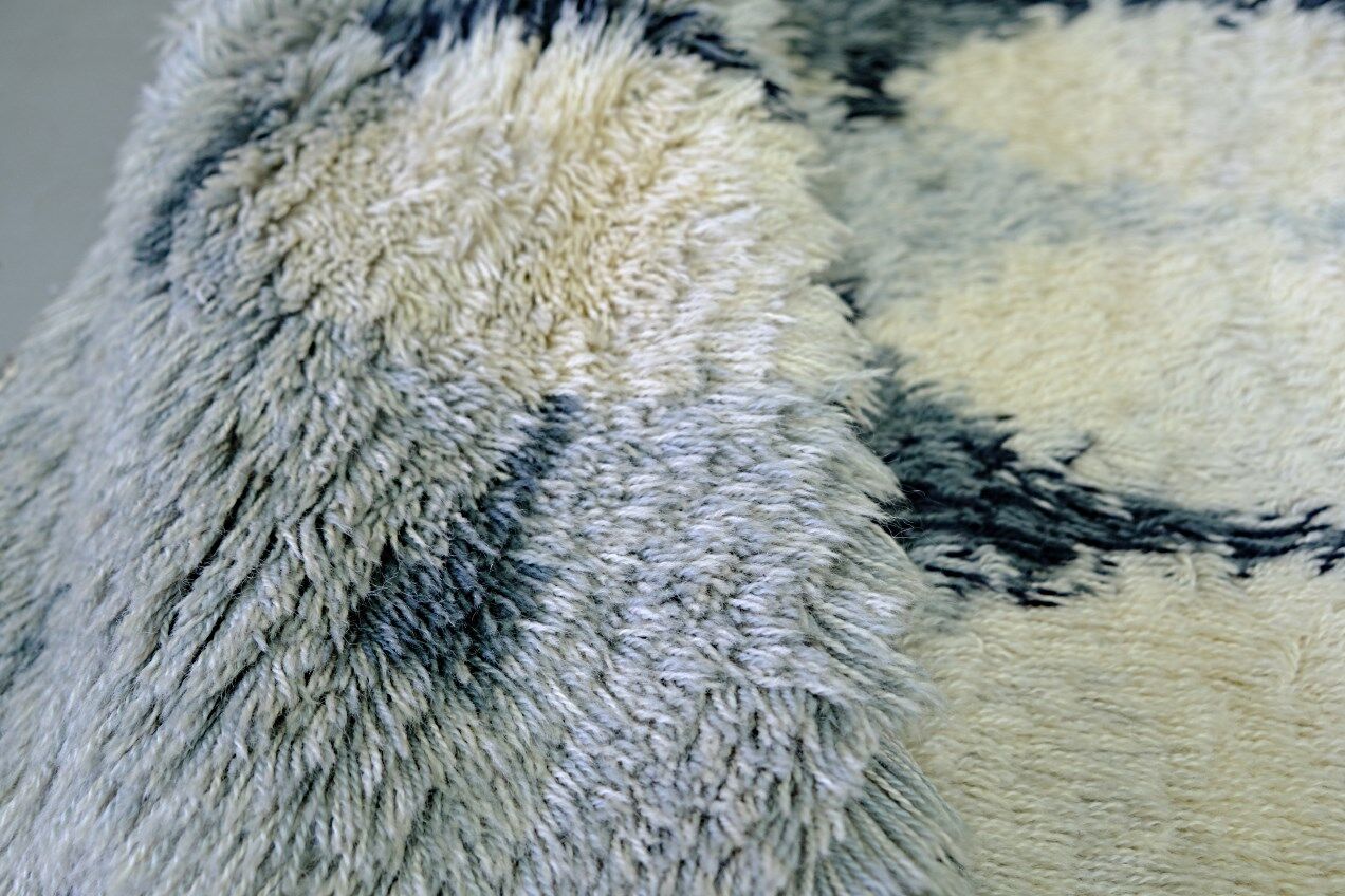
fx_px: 1308
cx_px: 672
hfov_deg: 54.4
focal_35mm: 35
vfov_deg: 37.9
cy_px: 448
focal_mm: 23.3
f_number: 3.2
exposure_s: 1/34
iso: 500
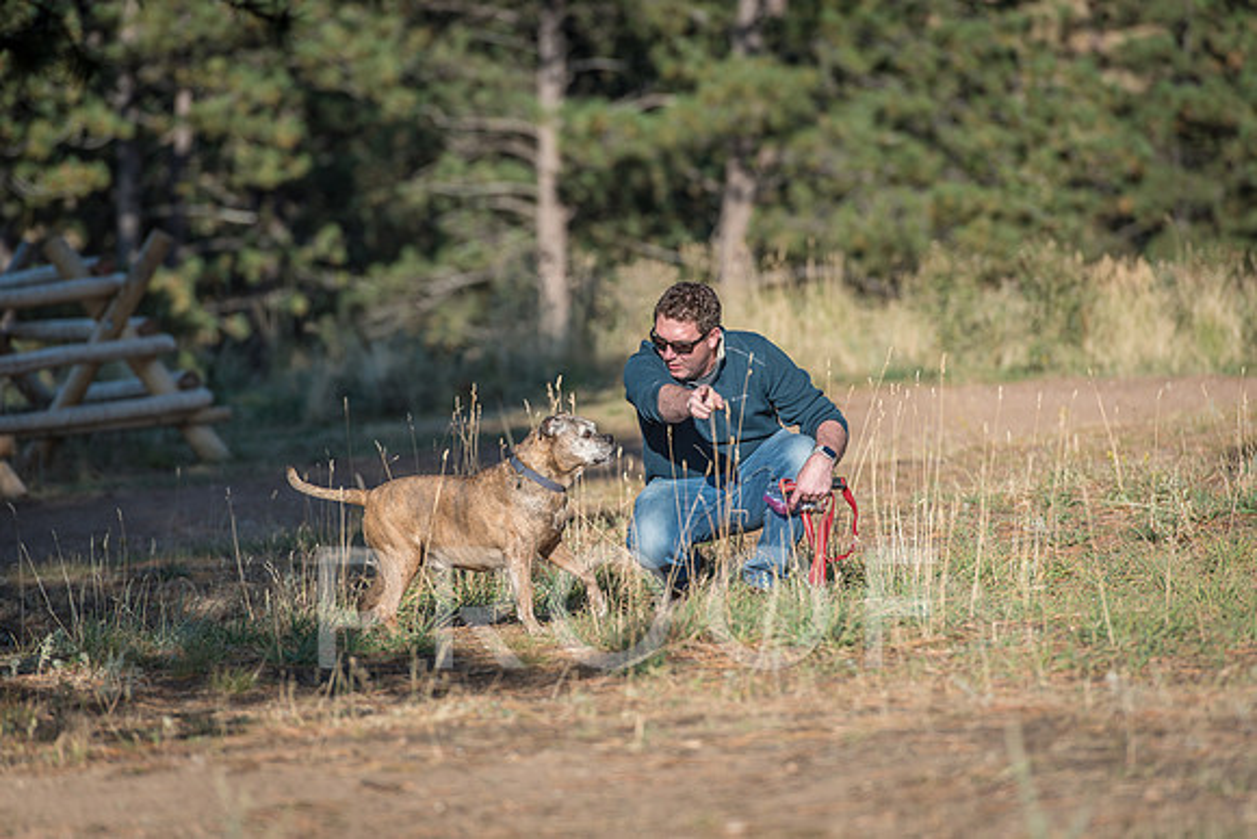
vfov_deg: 6.9
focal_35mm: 200
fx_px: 6985
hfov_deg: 10.3
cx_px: 628
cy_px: 420
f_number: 4
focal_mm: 200
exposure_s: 1/1600
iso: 200
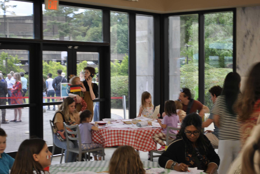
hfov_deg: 28.0
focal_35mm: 72
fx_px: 521
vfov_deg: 19.0
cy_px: 87
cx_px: 130
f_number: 5.6
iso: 100
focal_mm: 48
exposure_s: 1/8
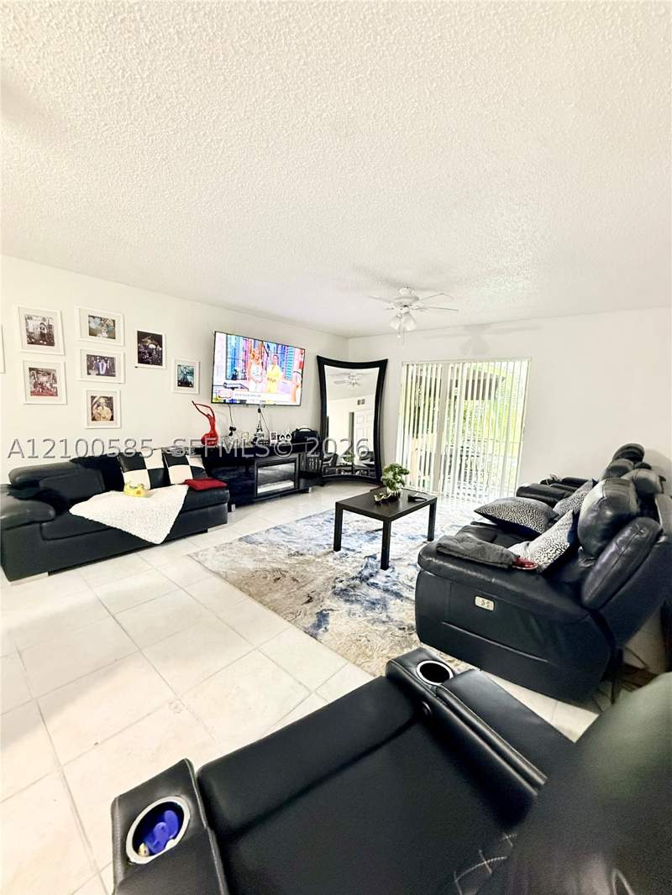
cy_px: 448
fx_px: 362
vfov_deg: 102.1
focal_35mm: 14
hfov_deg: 85.7
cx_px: 336
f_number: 2.2
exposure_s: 1/60
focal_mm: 2.22
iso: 640
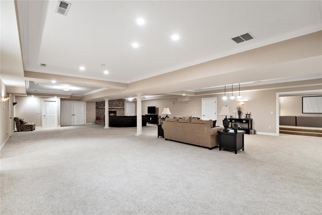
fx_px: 143
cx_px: 161
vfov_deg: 73.7
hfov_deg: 96.7
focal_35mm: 16
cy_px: 108
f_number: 8
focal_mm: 8
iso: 400
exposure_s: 1/1.25
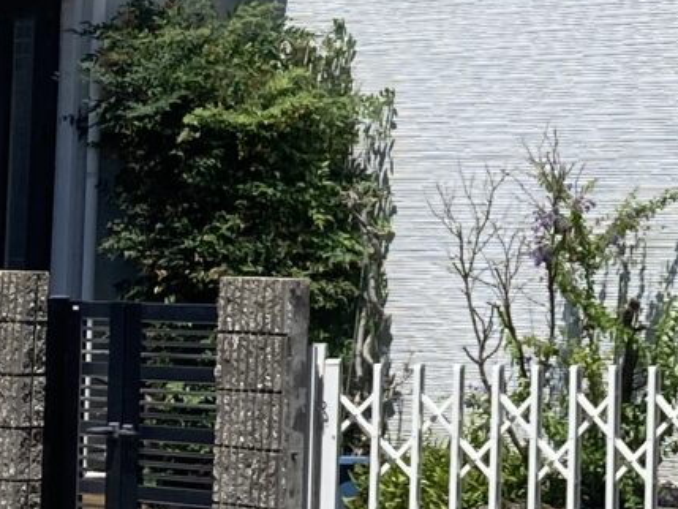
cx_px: 841
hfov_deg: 11.6
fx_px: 3272
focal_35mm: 167
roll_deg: -0.3
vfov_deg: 8.8
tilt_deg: +7.2
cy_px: -119
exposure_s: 1/2667
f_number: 1.8
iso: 25
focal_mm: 3.99
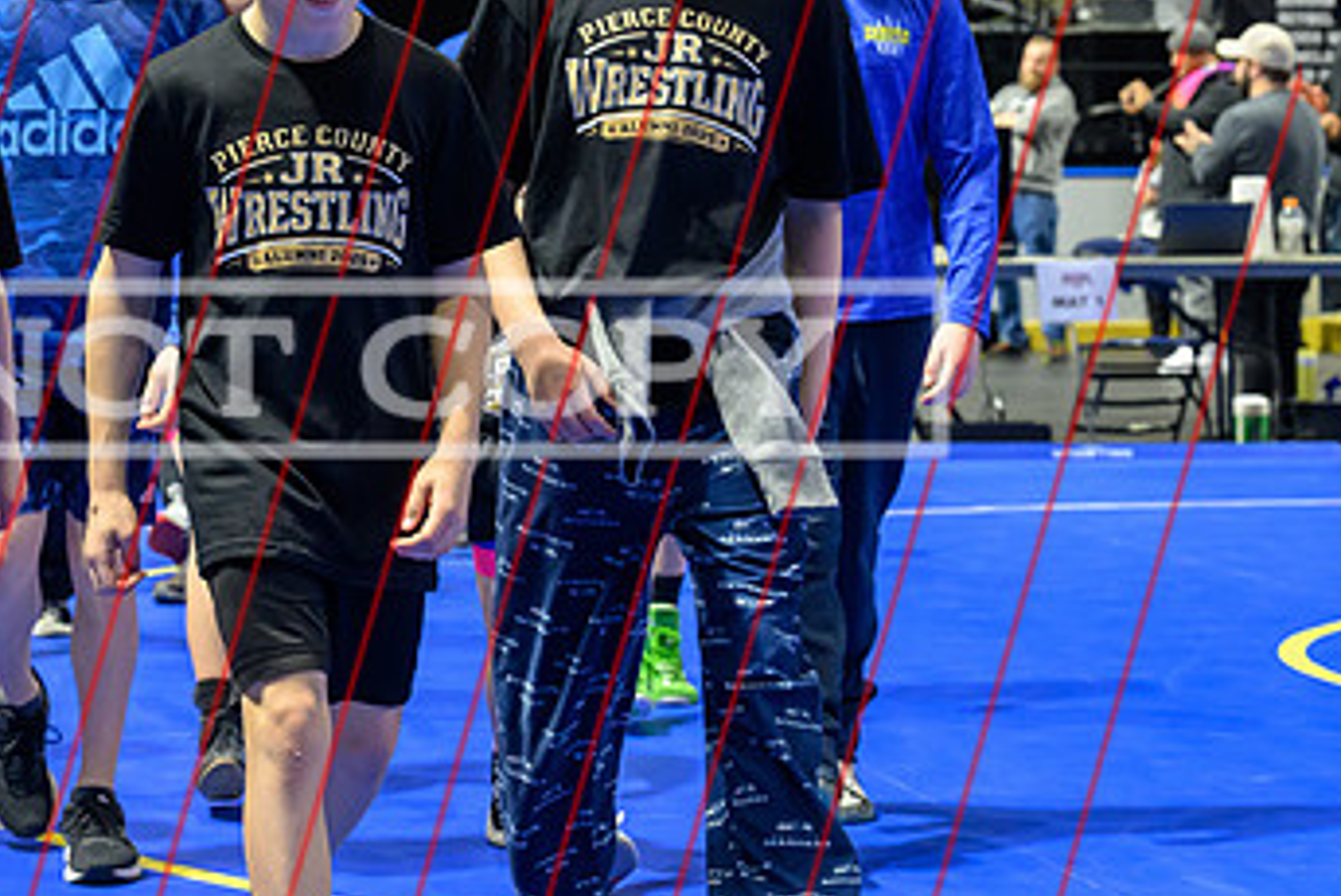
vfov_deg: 11.6
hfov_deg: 17.2
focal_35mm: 118
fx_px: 4399
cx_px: 222
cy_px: 395
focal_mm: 70
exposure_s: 1/320
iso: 6400
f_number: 5.6
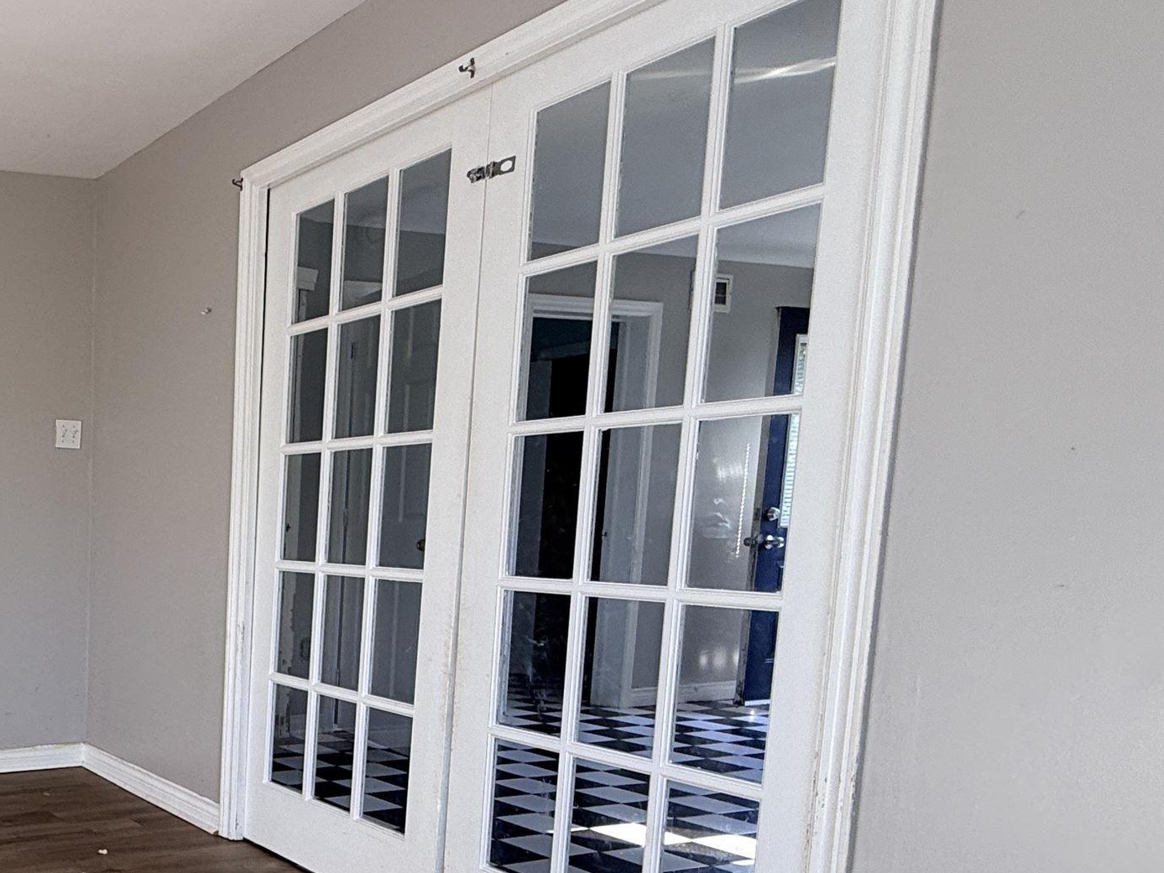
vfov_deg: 44.1
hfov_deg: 45.2
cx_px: -92
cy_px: 643
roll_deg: -1.0
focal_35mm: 31
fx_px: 1043
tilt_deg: -6.0
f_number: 2.2
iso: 50
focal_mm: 2.22
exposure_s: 1/110
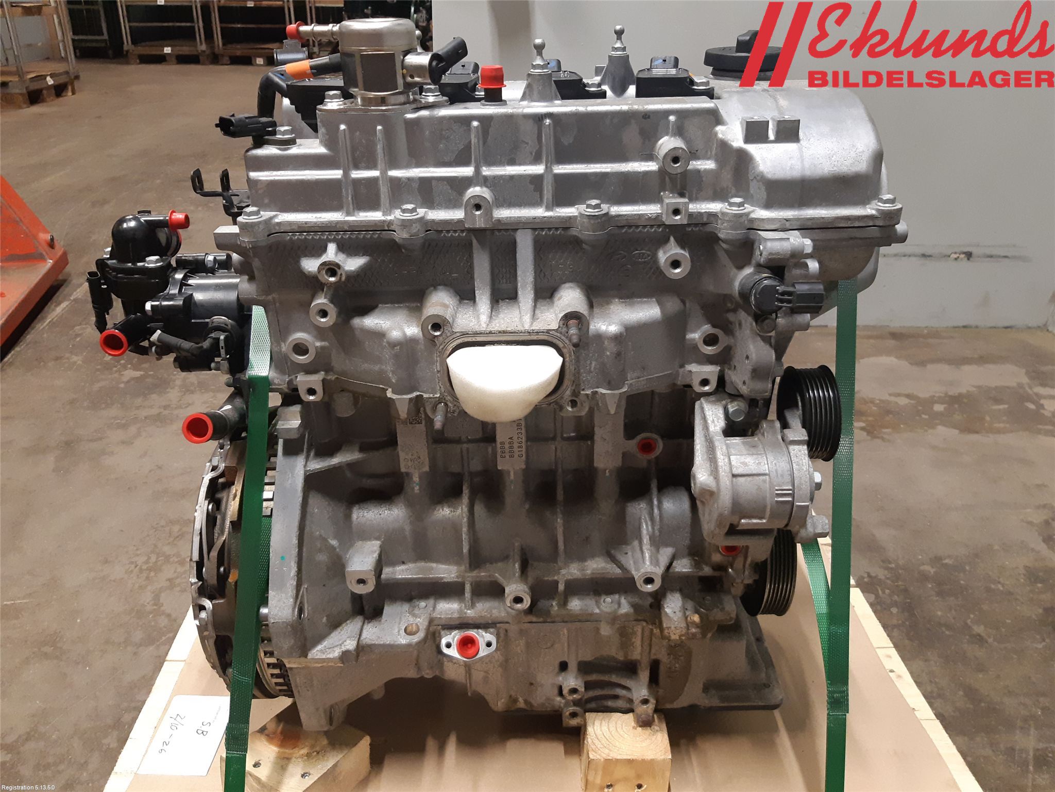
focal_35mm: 26
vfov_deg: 53.1
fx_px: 792
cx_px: 528
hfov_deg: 67.3
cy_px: 396
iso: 250
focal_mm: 3.93
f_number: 1.7
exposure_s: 1/50
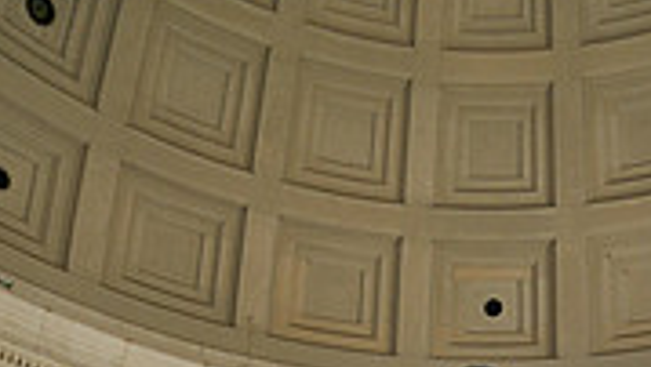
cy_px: 792
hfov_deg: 29.5
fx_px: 1227
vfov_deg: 13.7
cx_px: 451
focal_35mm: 71
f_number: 5.6
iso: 100
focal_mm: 18
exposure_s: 1/100
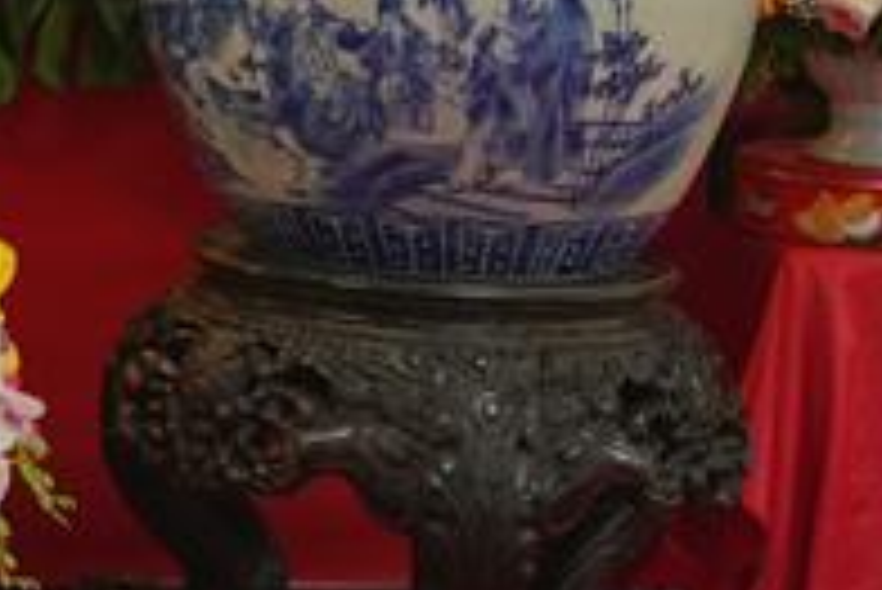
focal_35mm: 165
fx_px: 4045
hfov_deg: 11.6
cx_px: -662
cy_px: -257
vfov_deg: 8.2
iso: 1250
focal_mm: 27
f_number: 2.8
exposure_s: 1/160
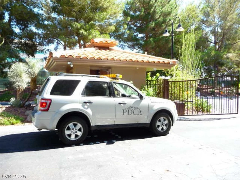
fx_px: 194
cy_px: 90
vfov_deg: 49.7
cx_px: 120
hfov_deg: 63.4
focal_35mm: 28
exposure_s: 1/160
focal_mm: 4.7
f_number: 3.3
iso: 100
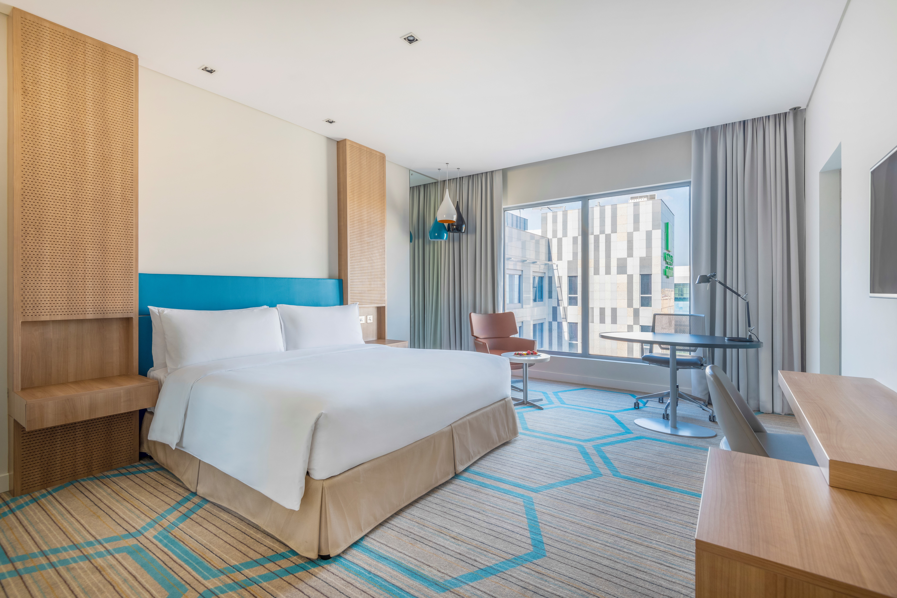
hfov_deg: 96.7
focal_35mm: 16
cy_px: 299
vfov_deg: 73.7
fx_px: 399
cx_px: 448
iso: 100
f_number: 8
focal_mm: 16
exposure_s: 1/15
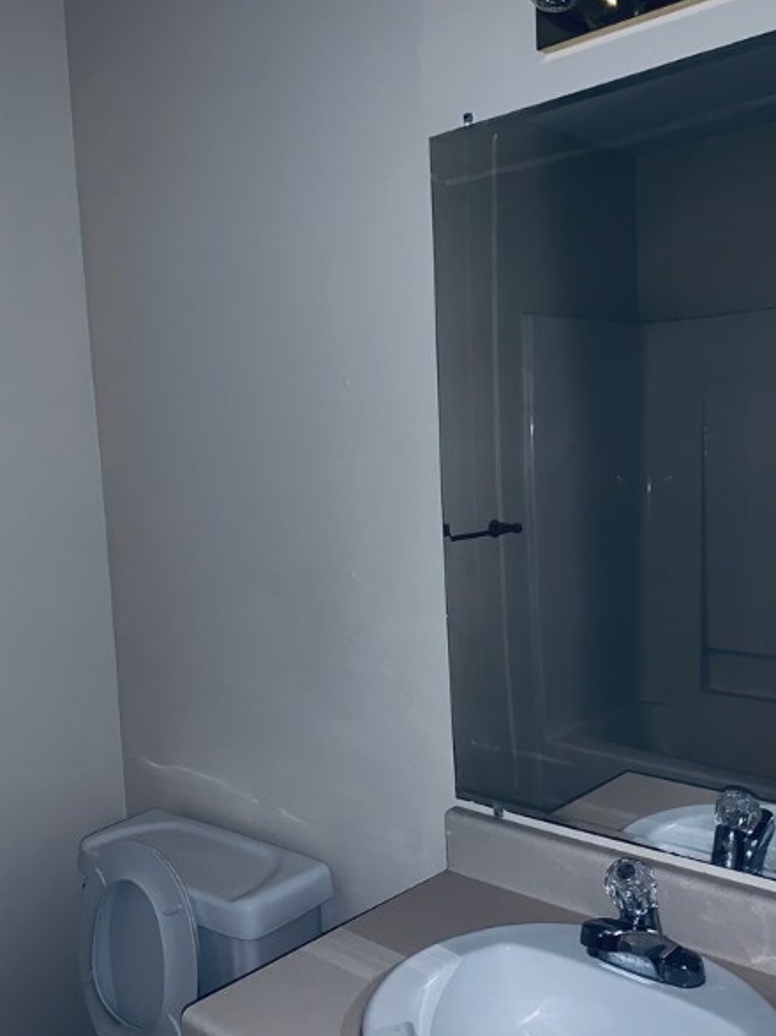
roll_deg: +3.3
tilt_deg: -5.7
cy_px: 563
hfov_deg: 41.5
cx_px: 300
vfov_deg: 53.9
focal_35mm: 34
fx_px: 1017
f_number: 1.8
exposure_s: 1/14
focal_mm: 4.25
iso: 64
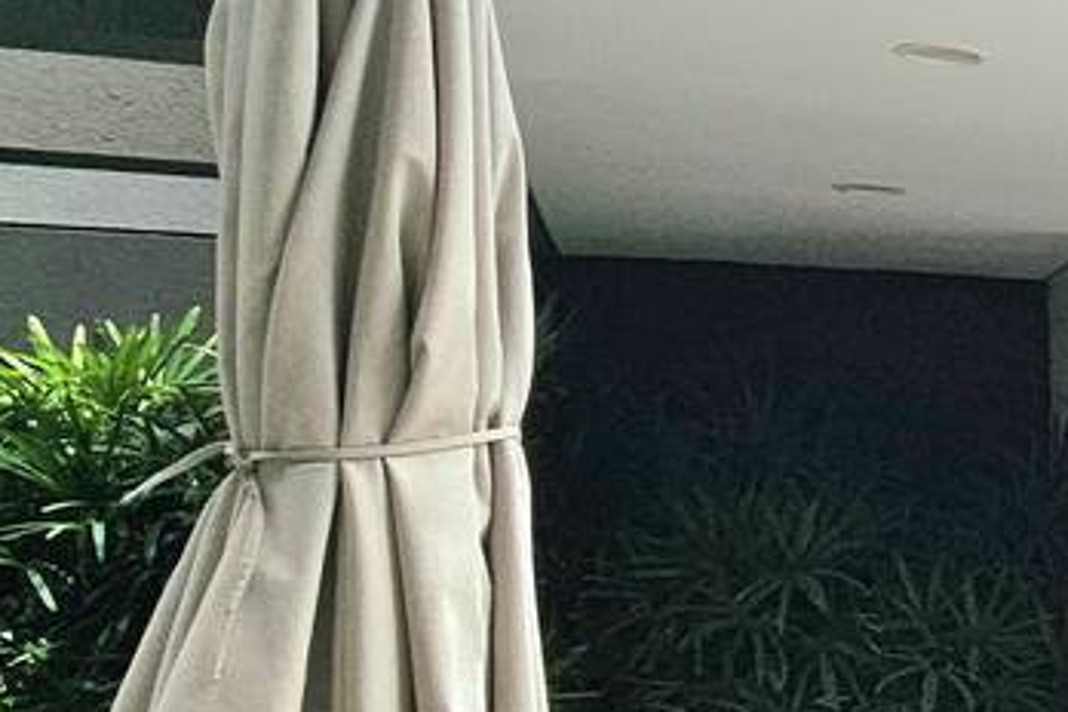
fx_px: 1661
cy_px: 568
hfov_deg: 24.0
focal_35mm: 56
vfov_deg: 23.8
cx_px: 1765
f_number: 2.2
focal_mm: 2.2
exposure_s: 1/2000
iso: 50
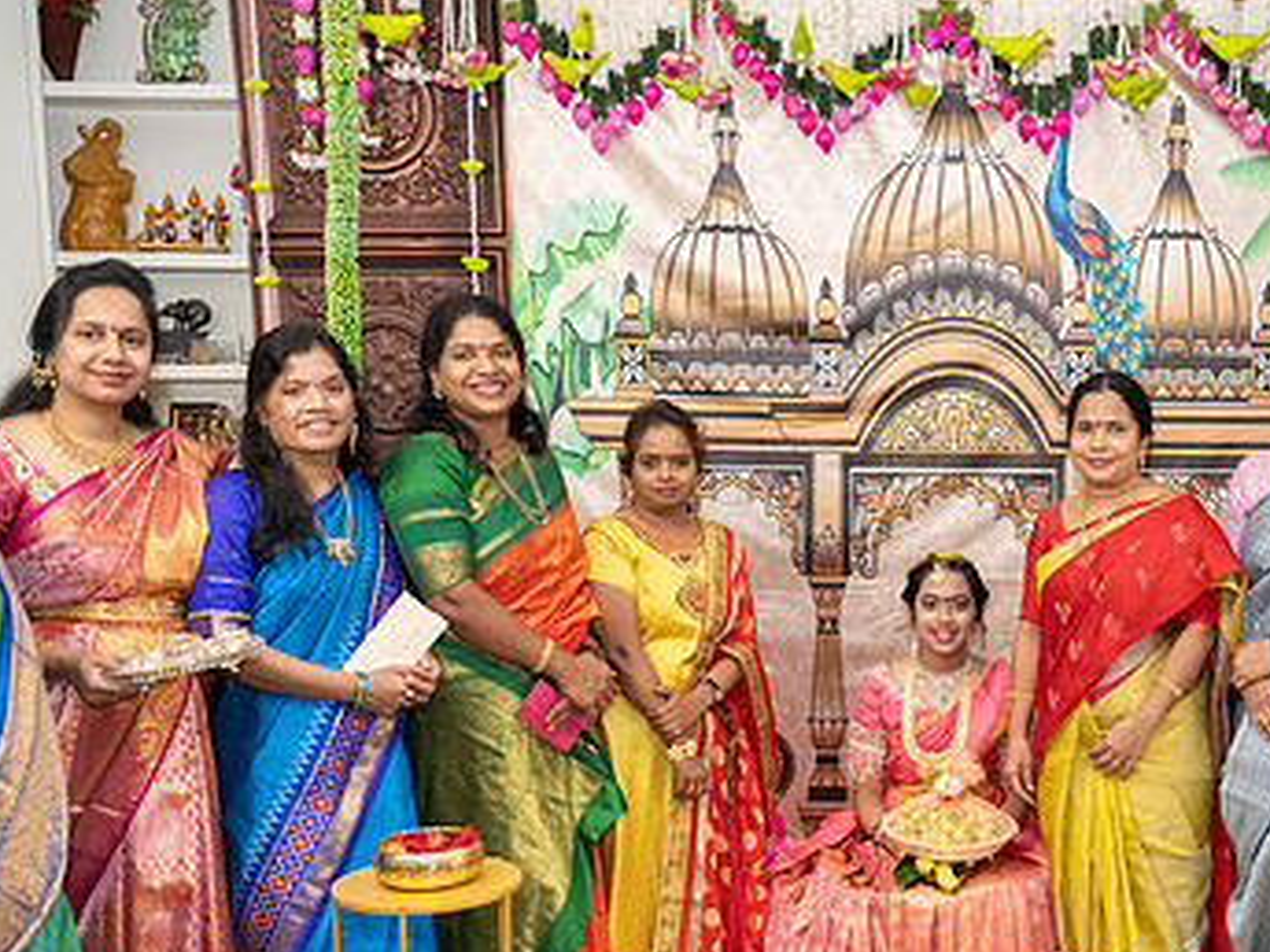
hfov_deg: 41.4
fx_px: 1614
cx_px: 982
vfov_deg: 32.7
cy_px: 605
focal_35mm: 44
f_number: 4
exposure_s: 1/160
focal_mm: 24
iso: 1000
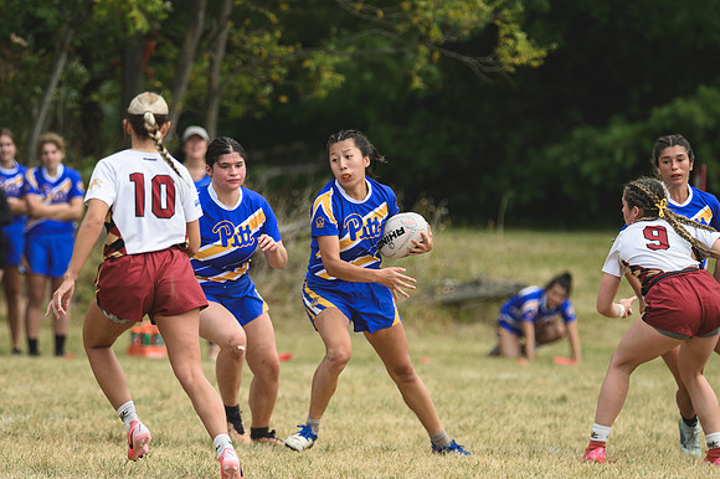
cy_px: 240
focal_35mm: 630
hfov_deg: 3.3
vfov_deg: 2.2
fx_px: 12592
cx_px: 360
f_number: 6
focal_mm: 420
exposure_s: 1/1000
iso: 320
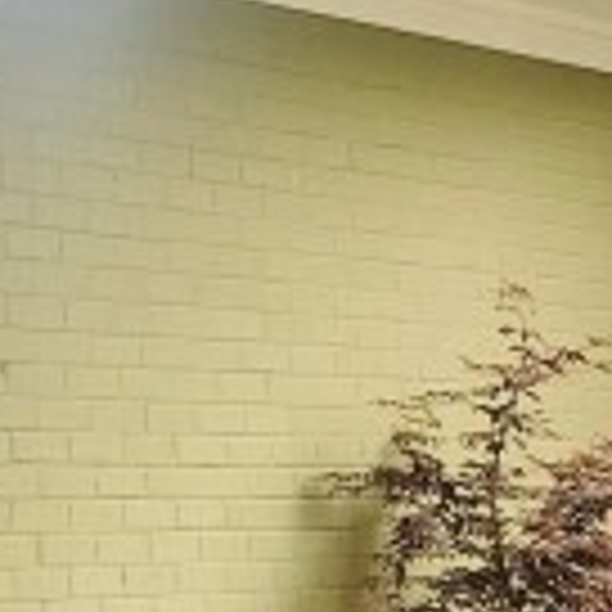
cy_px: 468
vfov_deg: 10.1
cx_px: 544
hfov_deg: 10.1
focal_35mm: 173
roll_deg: +1.4
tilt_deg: +2.0
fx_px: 3460
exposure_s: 1/246
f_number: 1.8
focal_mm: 4.25
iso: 25
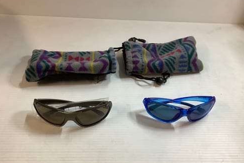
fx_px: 224
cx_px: 122
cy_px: 87
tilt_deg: -45.6
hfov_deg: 57.2
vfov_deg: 39.9
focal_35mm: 33
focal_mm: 3.3
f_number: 2.4
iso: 125
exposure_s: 1/50
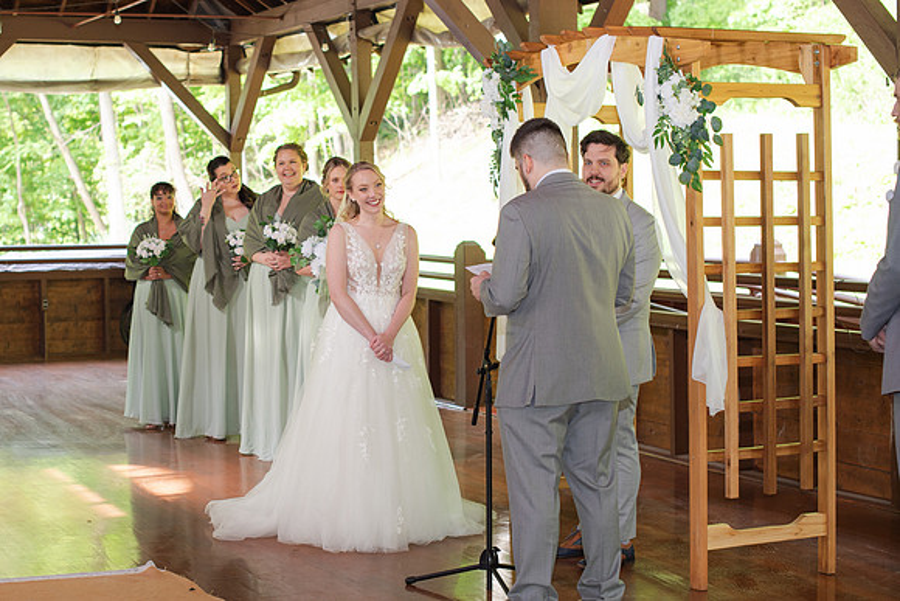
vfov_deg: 21.2
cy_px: 276
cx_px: 324
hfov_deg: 31.2
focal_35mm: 64
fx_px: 1600
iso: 280
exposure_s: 1/200
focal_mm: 50
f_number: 3.5
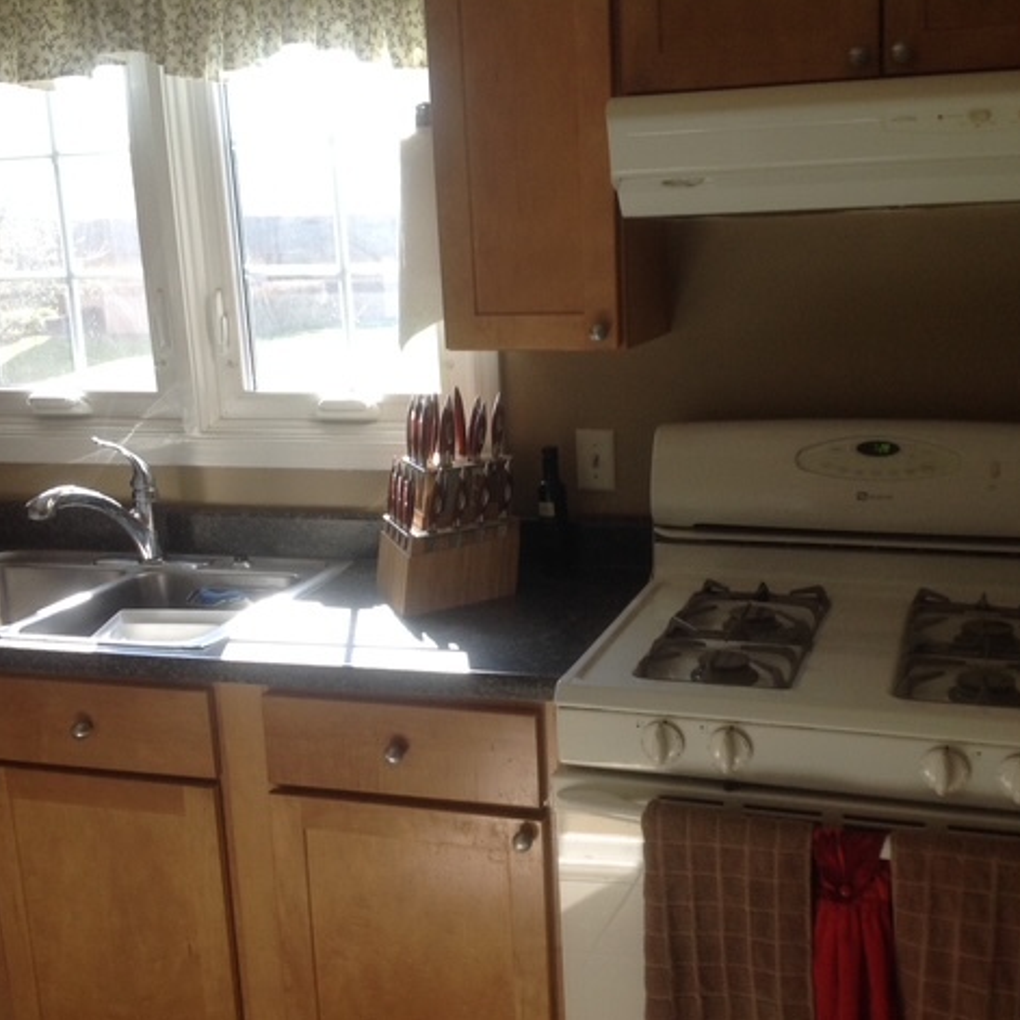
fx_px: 1400
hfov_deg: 40.0
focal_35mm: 42
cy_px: 511
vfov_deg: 40.0
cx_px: 567
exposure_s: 1/120
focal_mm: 4.28
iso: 100
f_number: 2.4
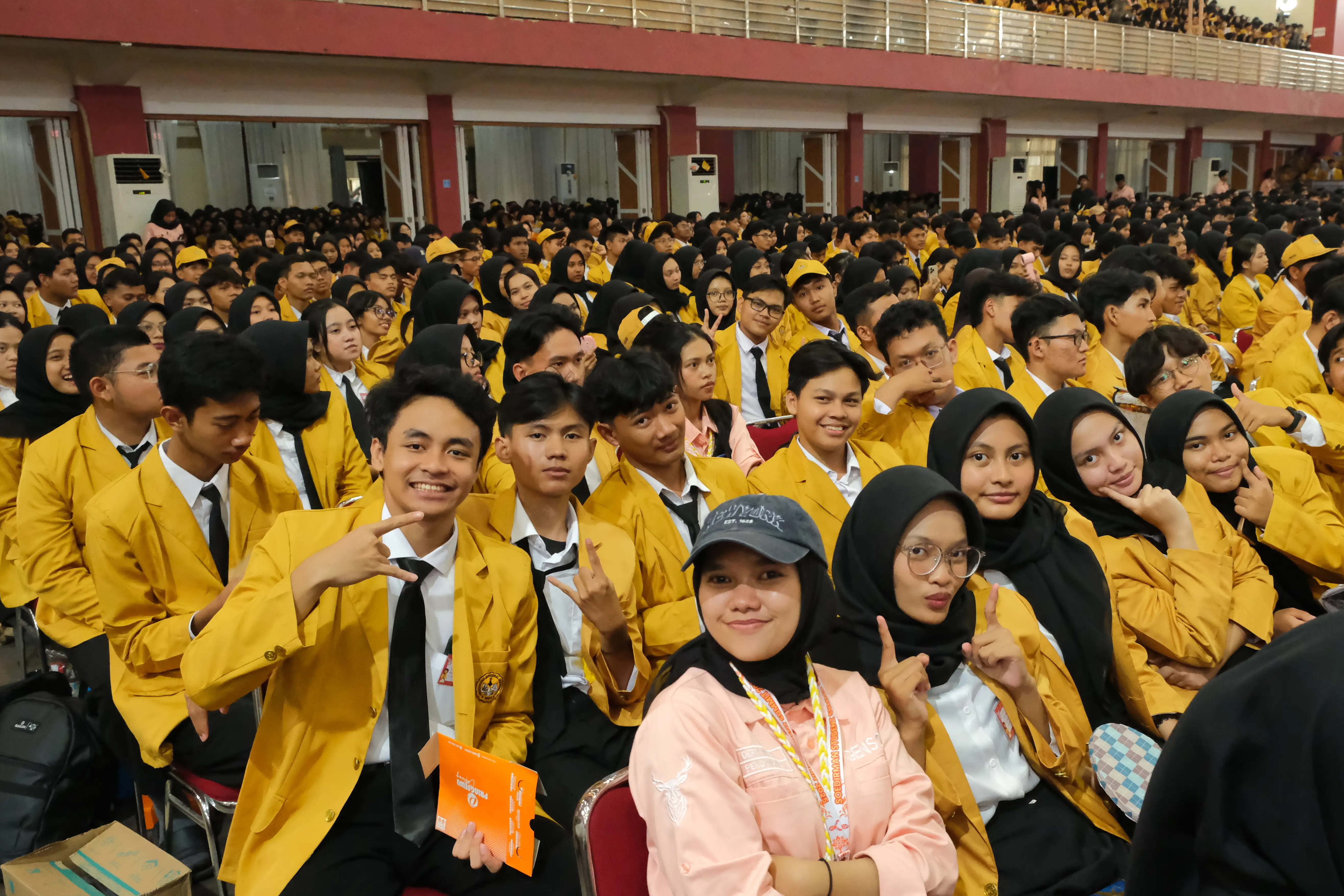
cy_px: 471
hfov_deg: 58.5
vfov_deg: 41.1
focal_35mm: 32
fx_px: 1195
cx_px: 756
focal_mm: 18
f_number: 5
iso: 10000
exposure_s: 1/120
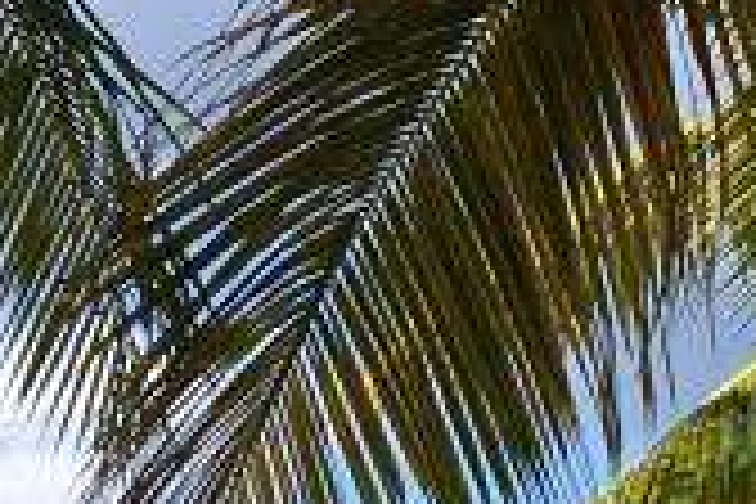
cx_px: 871
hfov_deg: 13.0
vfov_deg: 8.2
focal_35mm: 155
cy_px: 1168
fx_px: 3255
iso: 200
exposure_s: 1/160
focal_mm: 18
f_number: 13
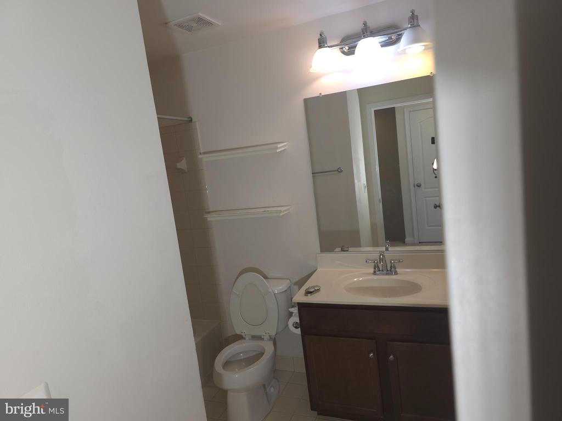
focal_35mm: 23
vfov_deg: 58.9
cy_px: 210
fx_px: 373
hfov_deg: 73.9
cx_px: 281
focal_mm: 6.3
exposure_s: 1/60
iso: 40
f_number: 1.7
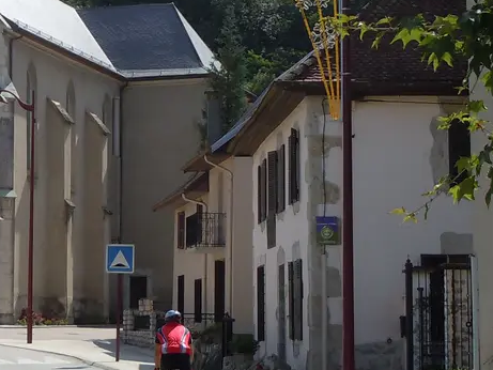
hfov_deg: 15.6
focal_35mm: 125
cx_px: 43
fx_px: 1781
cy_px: 44
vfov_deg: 11.8
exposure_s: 1/1000
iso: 100
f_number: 3.8
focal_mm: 8.1
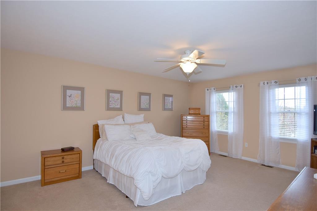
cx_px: 158
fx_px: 158
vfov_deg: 67.3
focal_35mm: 18
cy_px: 106
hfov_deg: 90.0
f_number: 4
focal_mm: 12
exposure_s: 1/60
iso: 200
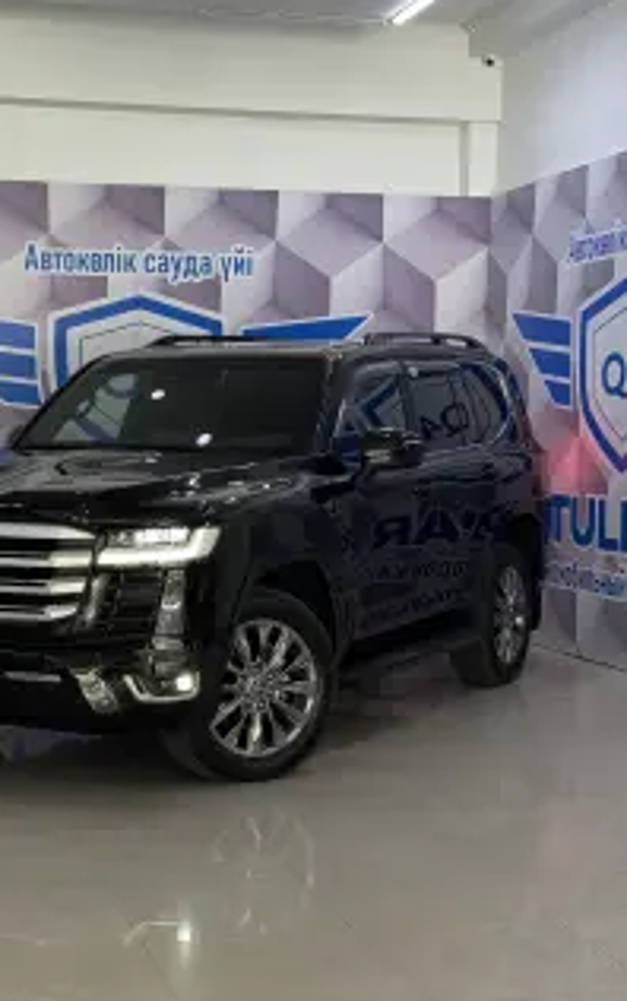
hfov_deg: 21.6
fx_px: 1637
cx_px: 203
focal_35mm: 60
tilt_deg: -3.1
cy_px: 521
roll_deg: -0.7
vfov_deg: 34.0
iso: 80
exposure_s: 1/100
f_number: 1.8
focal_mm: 6.8
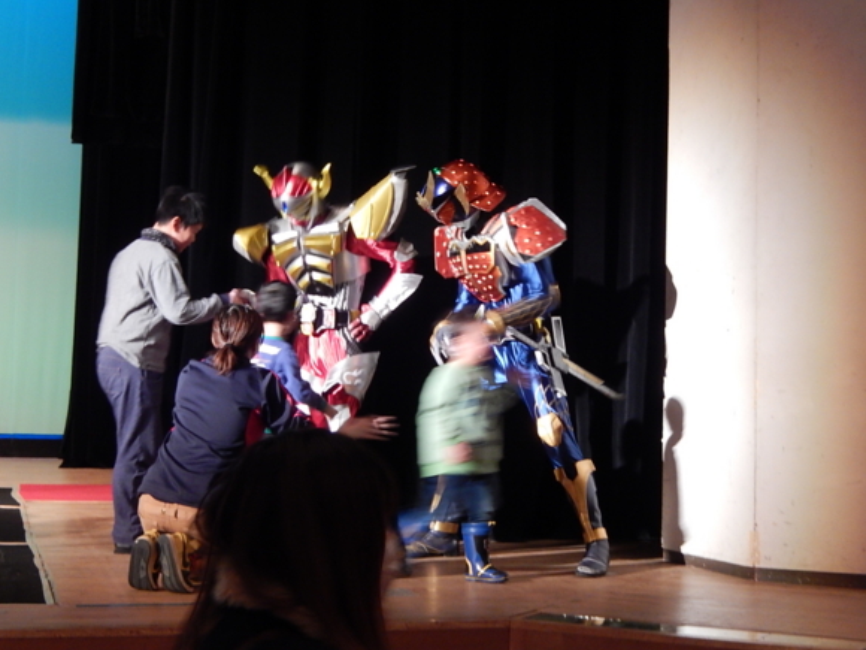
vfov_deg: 24.4
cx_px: 445
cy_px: 321
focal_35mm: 60
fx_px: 1501
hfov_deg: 32.2
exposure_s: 1/8
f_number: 4.6
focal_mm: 10.4
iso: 400
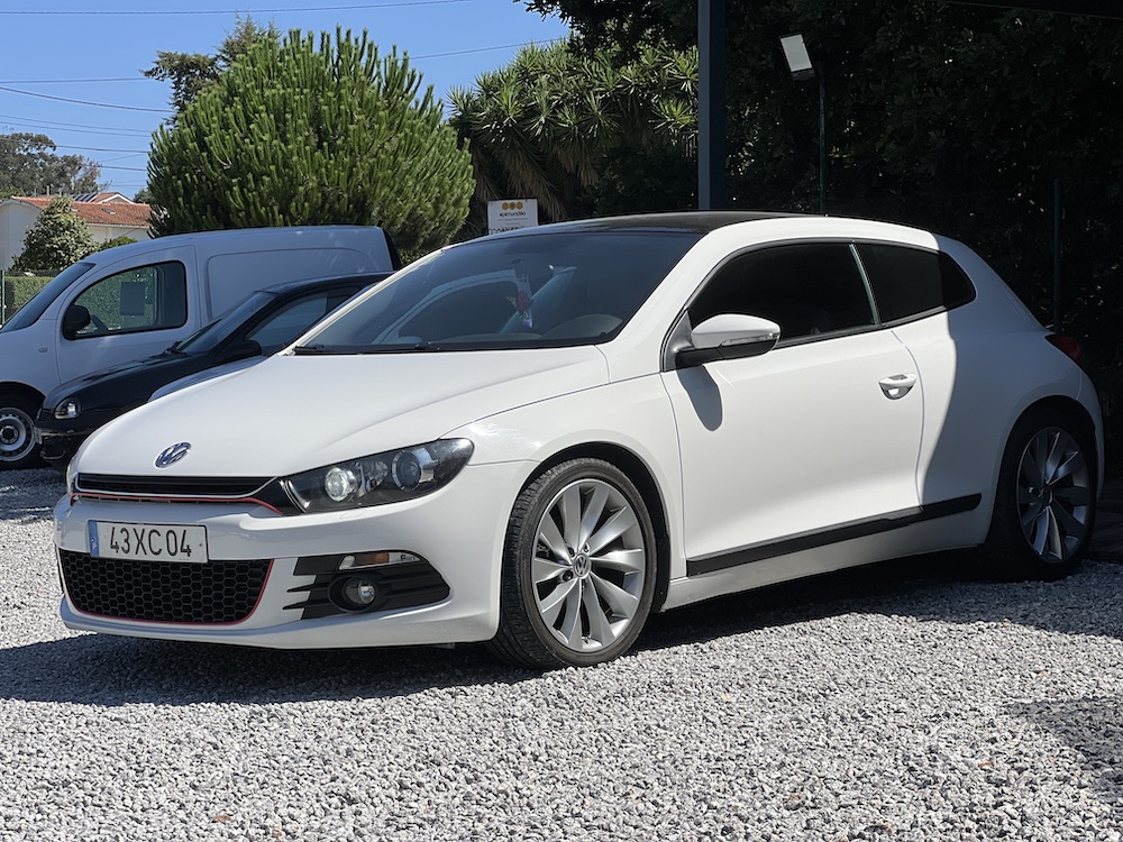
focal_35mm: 77
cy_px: 421
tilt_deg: -0.2
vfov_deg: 19.1
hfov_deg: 25.3
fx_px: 2498
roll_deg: +0.3
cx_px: 562
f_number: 2.8
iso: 32
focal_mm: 9
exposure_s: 1/1193
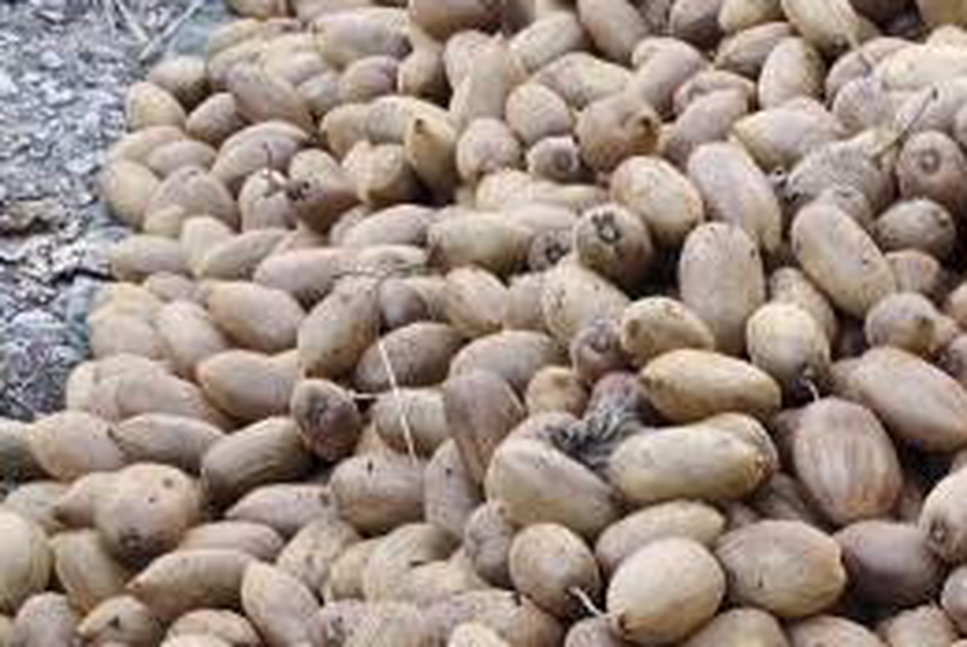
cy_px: 1471
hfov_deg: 19.1
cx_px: 1279
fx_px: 2635
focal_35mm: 98
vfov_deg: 11.8
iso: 122
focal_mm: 5.56
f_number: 1.88
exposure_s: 1/100
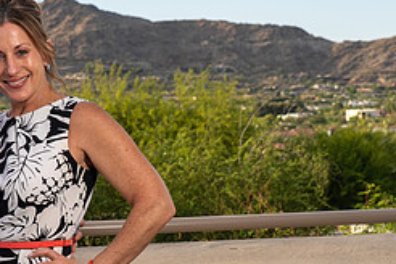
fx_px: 1012
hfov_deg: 21.8
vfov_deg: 14.9
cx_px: 74
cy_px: 138
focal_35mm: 92
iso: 100
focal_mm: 39
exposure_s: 1/250
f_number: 5.6
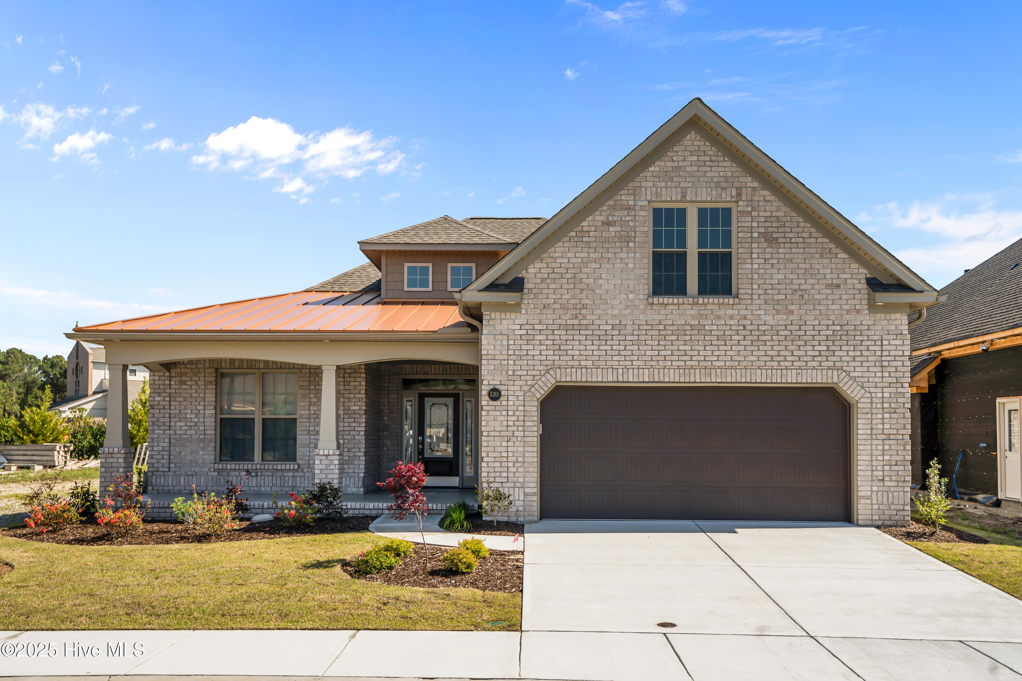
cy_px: 340
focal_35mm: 32
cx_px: 511
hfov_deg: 58.7
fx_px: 908
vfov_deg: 41.1
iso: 100
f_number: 7.1
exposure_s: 1/250
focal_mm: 32
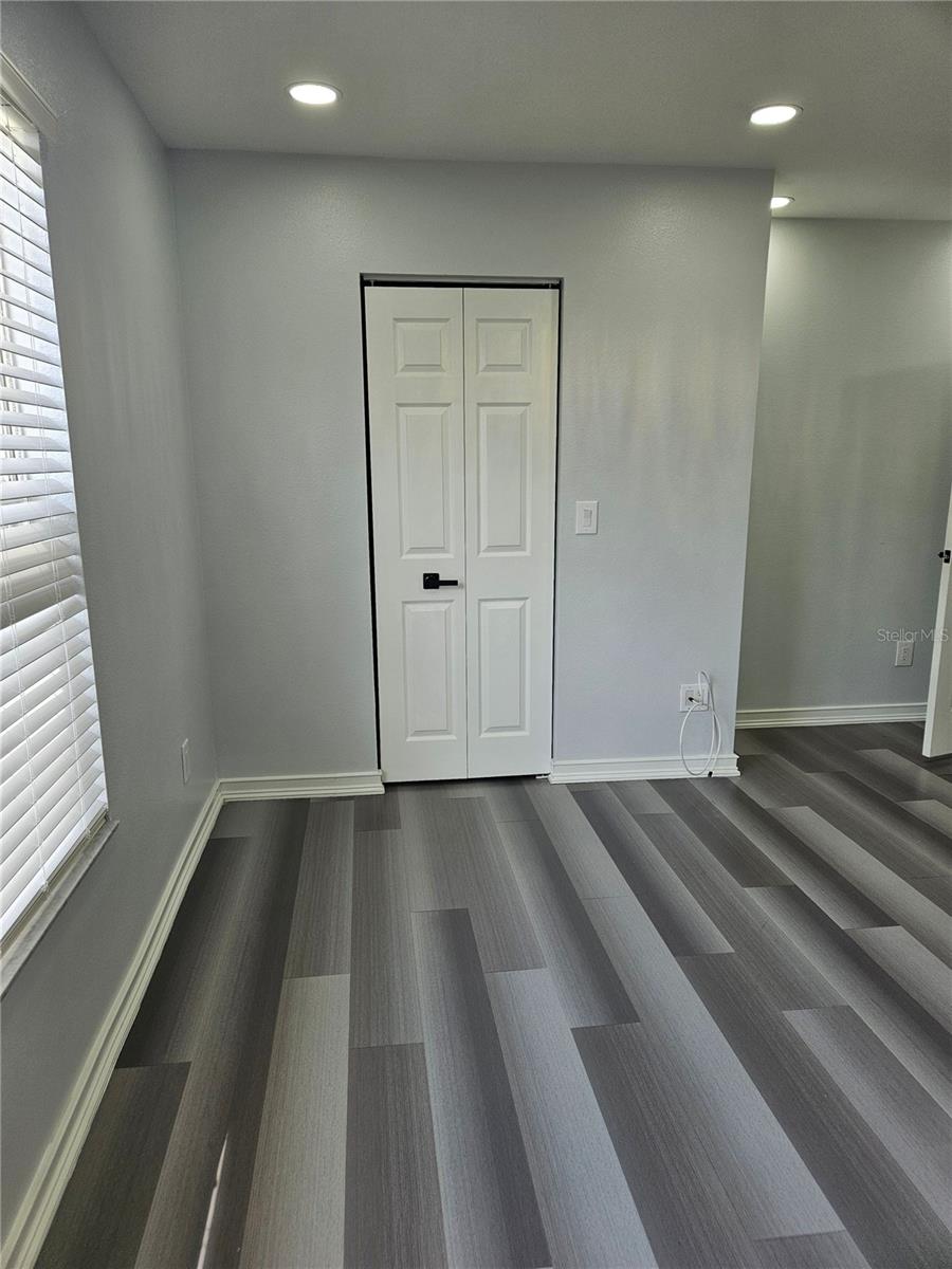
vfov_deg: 73.9
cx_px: 476
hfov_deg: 58.9
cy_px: 634
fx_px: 843
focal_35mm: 23
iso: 50
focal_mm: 5.4
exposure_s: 1/207
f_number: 1.8
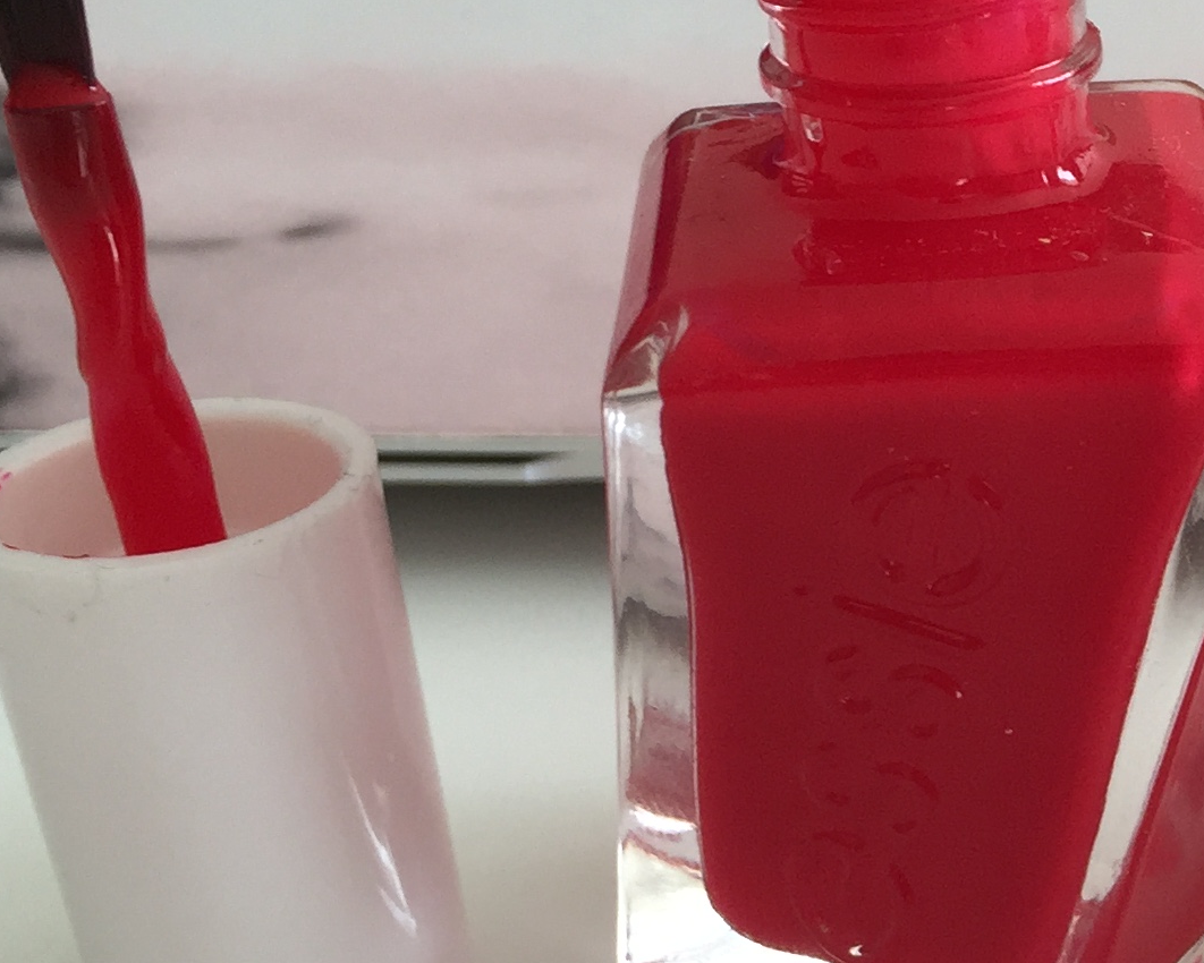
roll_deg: +1.3
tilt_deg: -33.1
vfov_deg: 17.4
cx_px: 1419
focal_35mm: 87
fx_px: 3101
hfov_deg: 20.6
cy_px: 890
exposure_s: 1/50
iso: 40
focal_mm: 4.15
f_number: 2.2
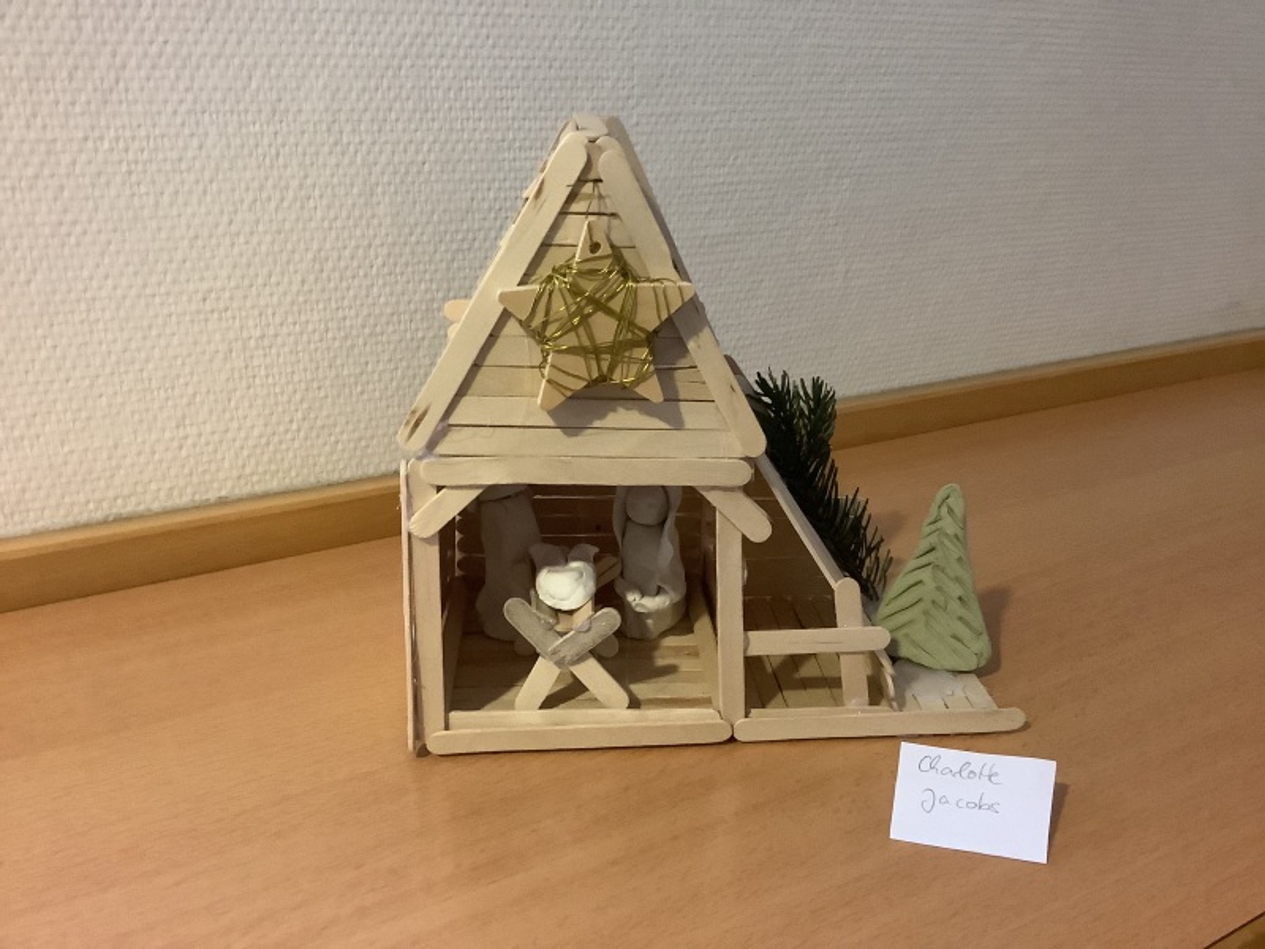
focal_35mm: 31
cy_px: 474
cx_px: 632
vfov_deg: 45.4
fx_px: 1133
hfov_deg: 58.4
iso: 400
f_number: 2.4
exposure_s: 1/33
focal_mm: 3.3
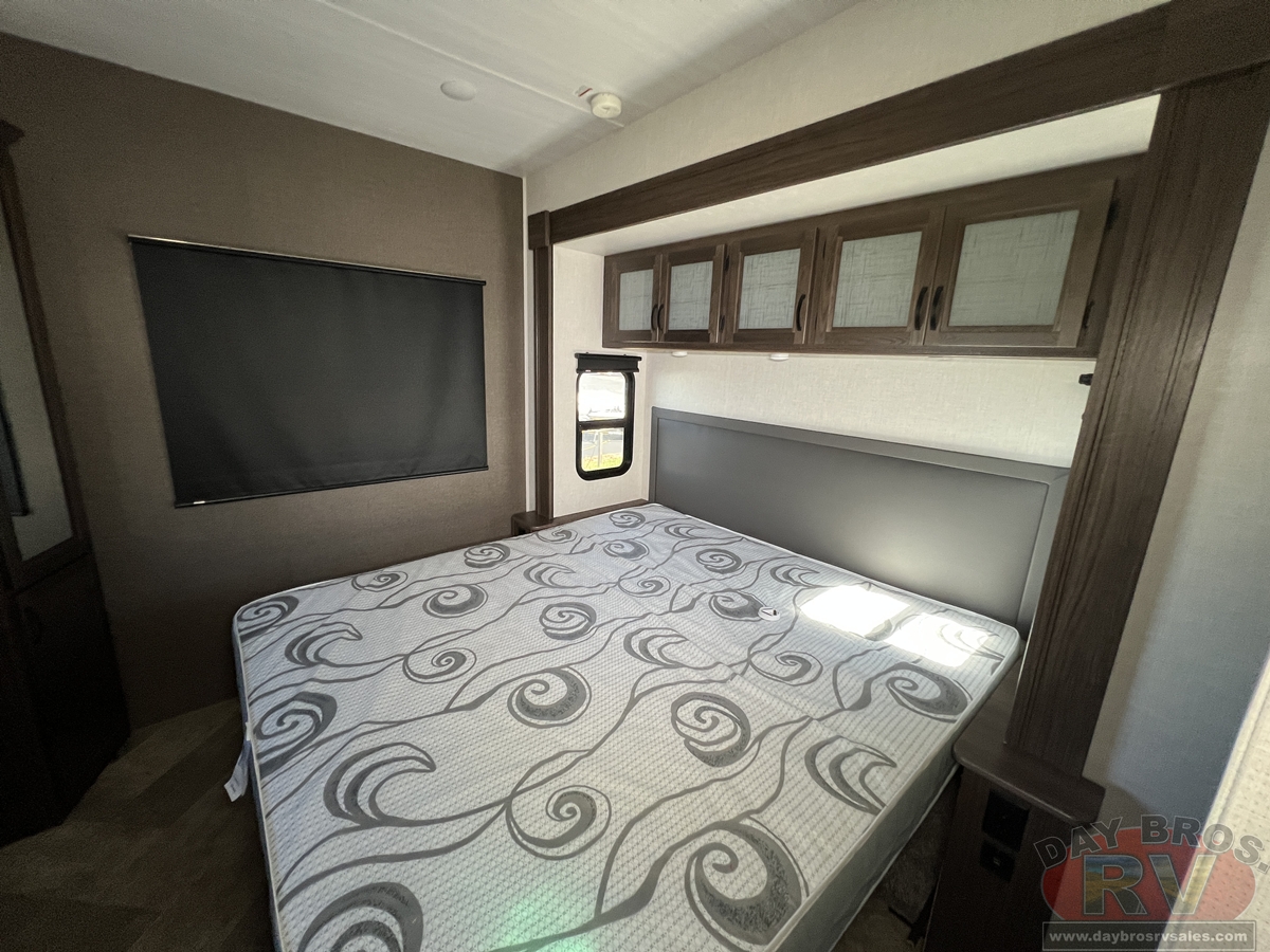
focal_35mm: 13
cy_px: 476
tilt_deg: -15.1
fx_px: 477
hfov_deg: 106.2
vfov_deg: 89.9
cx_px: 635
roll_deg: -3.7
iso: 200
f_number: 1.8
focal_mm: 1.57
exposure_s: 1/99
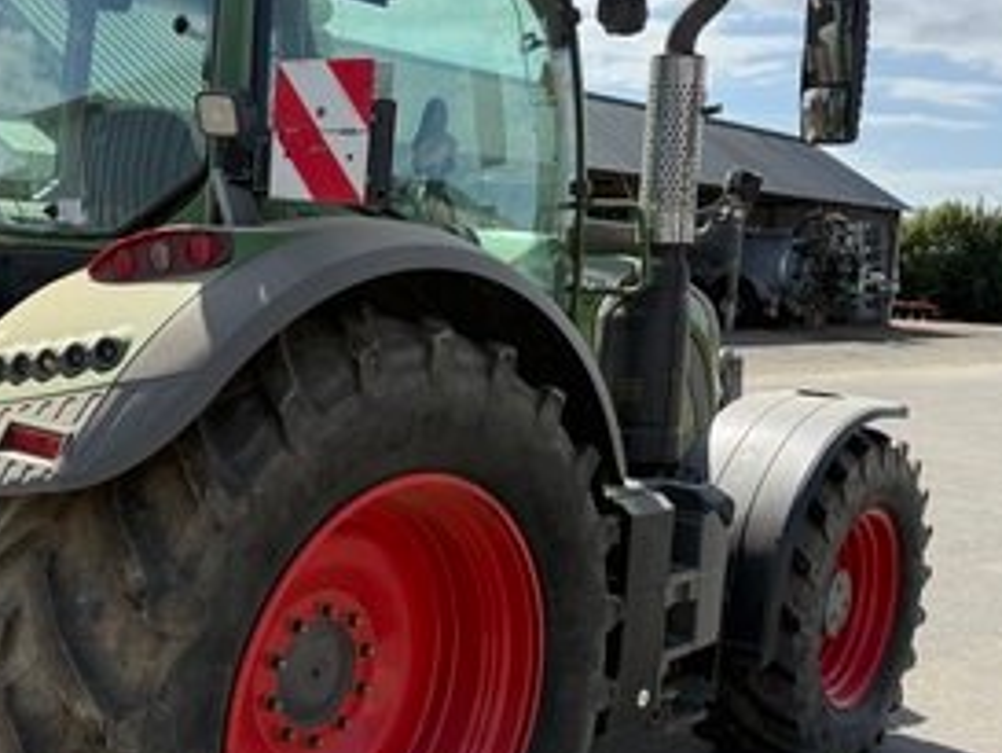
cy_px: 439
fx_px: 1274
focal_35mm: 44
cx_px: 389
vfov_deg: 32.8
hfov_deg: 42.7
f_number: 1.78
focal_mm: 6.76
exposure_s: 1/4405
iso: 100
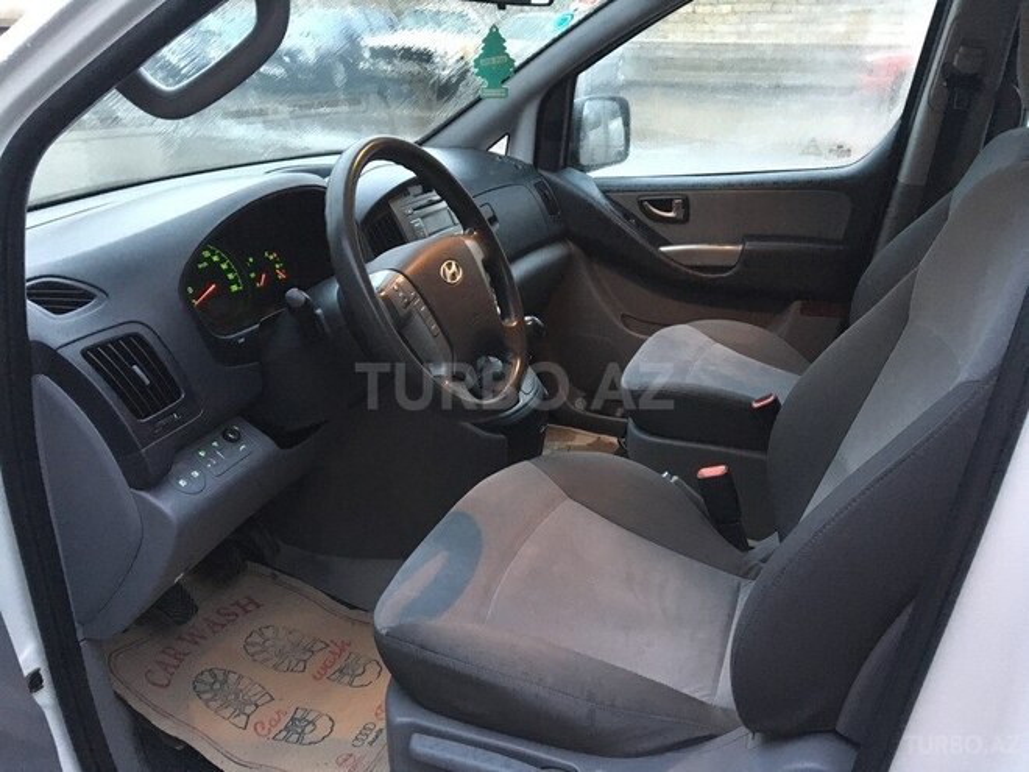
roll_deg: -0.4
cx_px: 514
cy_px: 386
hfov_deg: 61.7
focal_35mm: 29
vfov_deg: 48.2
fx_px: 862
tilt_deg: -23.7
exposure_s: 1/17
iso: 500
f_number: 2.2
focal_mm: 4.15
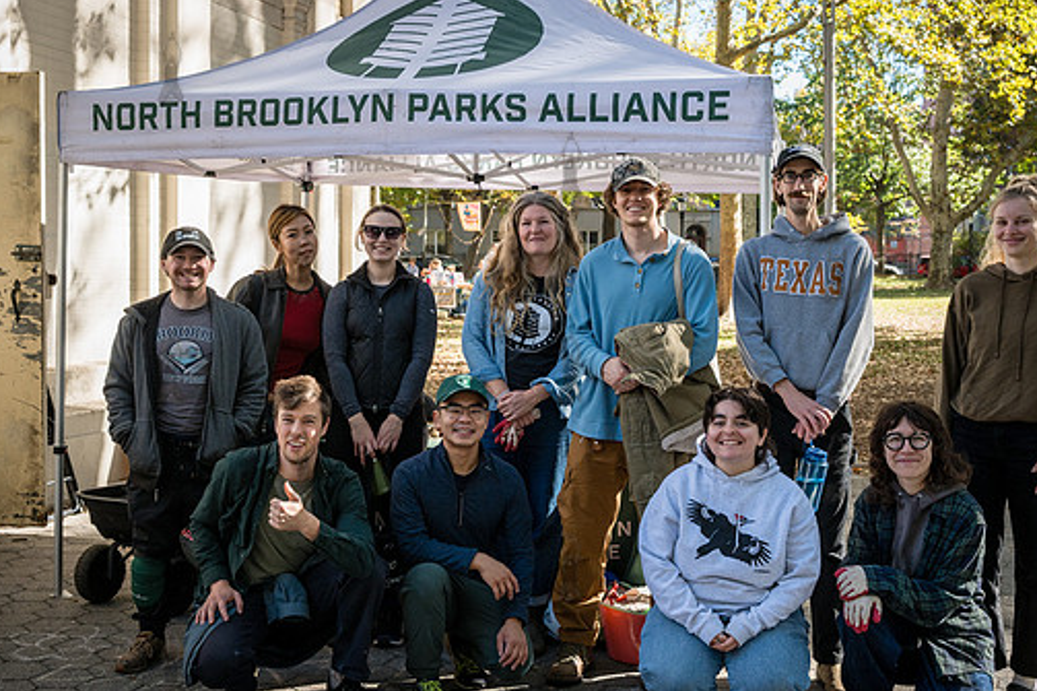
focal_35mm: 47
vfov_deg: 28.6
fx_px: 1353
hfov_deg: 41.9
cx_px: 472
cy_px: 329
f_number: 5.6
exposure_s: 1/500
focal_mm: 35
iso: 500
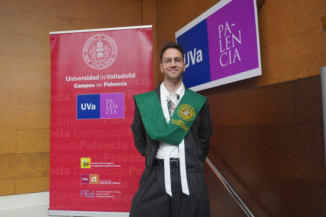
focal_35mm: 30
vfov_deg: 43.6
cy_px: 108
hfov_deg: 61.9
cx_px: 163
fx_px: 272
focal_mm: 20
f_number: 4
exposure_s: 1/160
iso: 3200
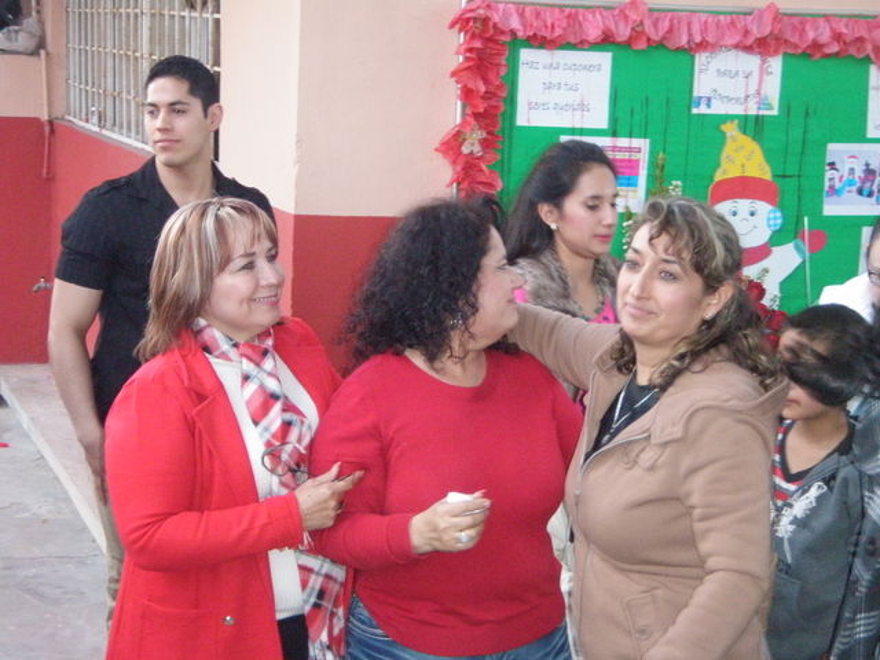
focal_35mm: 79
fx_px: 2008
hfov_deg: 24.7
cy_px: 330
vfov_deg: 18.7
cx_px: 440
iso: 640
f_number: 5
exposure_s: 1/60
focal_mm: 14.11
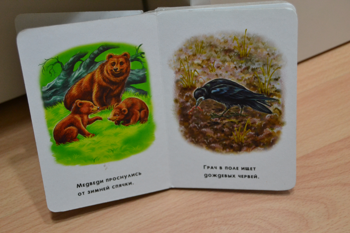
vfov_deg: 18.2
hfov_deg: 27.0
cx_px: 175
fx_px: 729
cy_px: 116
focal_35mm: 75
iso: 2000
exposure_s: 1/60
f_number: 4.8
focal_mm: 50
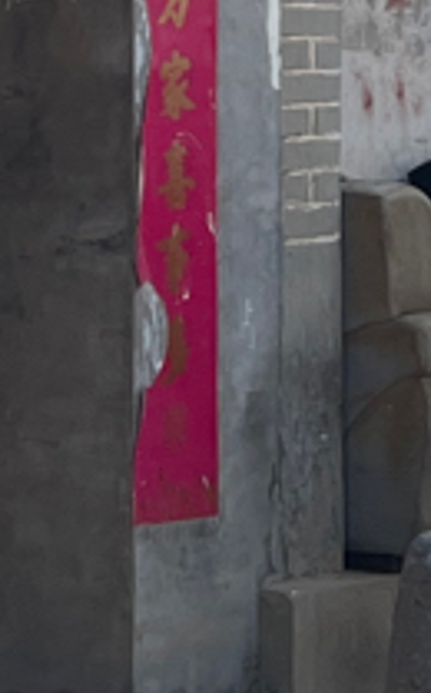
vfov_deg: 9.9
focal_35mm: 198
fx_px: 3734
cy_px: -618
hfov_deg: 6.6
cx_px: 202
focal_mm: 5.7
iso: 50
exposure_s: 1/4630
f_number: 1.5
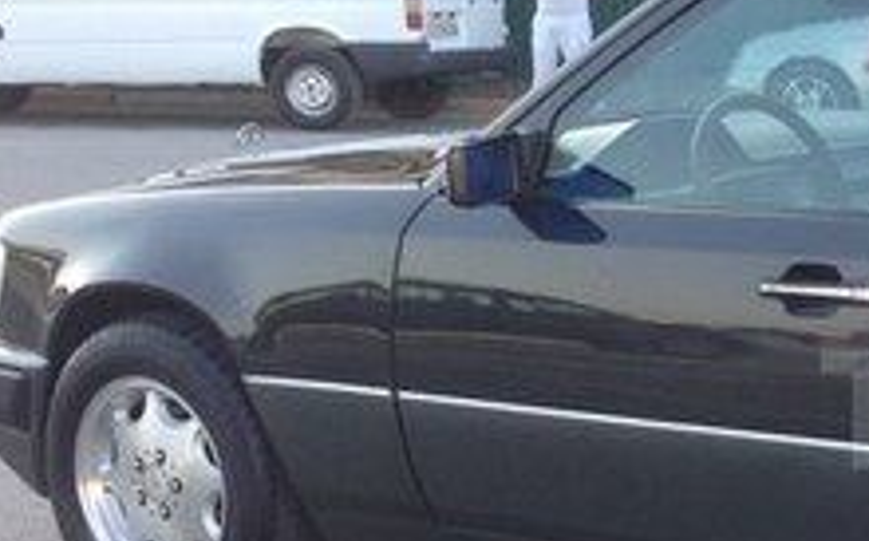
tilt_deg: -8.9
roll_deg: -1.5
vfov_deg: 12.4
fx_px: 2484
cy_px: 409
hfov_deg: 18.1
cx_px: 1224
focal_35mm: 105
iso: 50
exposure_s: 1/218
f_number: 2.4
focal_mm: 4.12
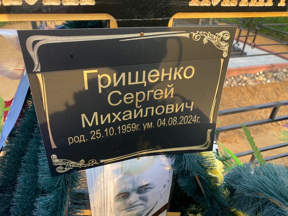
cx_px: 144
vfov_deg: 53.1
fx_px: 216
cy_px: 108
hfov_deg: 67.3
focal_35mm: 26
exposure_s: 1/122
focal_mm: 4.25
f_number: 1.8
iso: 40
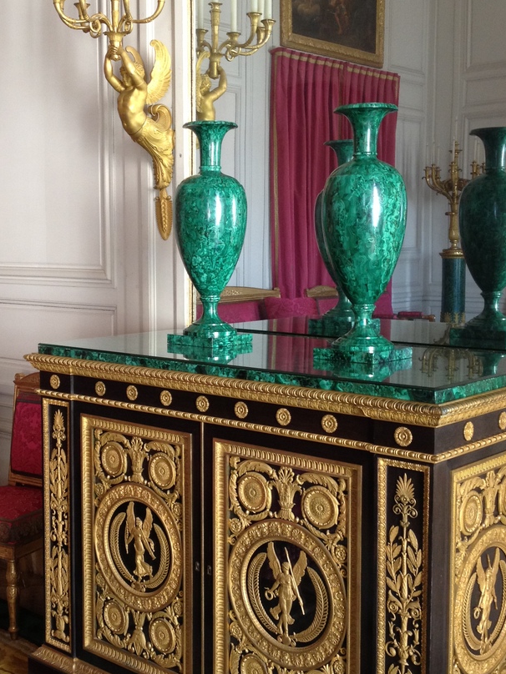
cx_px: 188
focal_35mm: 52
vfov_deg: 36.8
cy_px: 339
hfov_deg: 27.9
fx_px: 1013
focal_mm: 4.28
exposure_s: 1/20
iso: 100
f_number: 2.4
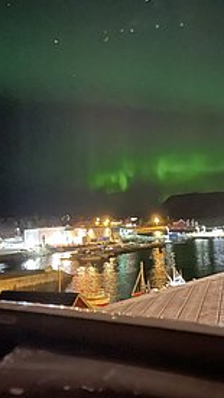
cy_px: 134
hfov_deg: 29.0
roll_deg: +4.2
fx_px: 433
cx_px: 107
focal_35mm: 41
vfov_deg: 48.6
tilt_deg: +12.1
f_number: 1.6
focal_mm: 4.2
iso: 2500
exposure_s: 1/2
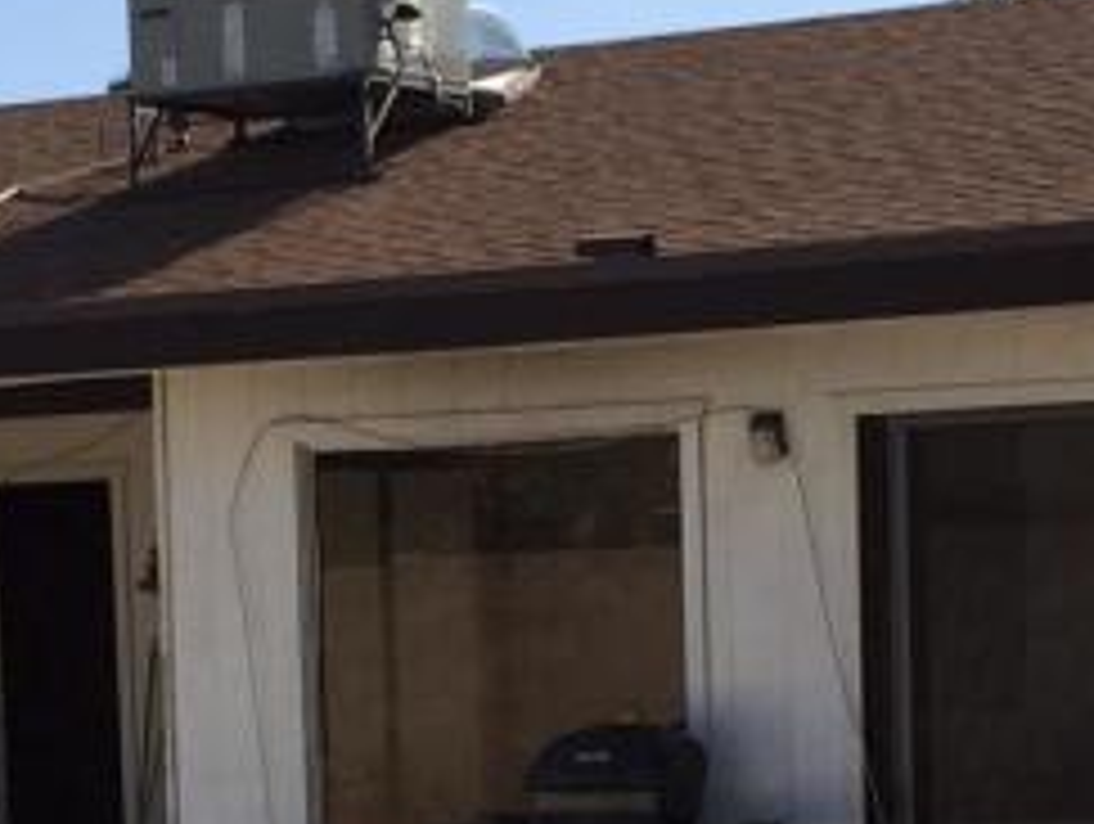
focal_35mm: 122
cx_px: 342
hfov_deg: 16.1
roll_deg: +1.3
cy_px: 1090
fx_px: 3861
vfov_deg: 11.8
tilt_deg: -5.2
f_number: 2.2
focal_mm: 4.15
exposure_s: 1/1980
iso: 32
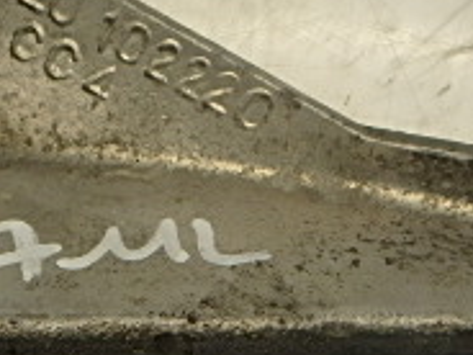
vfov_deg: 20.1
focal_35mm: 73
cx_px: 80
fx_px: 997
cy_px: 126
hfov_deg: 26.1
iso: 200
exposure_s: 1/60
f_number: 3.5
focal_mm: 3.7
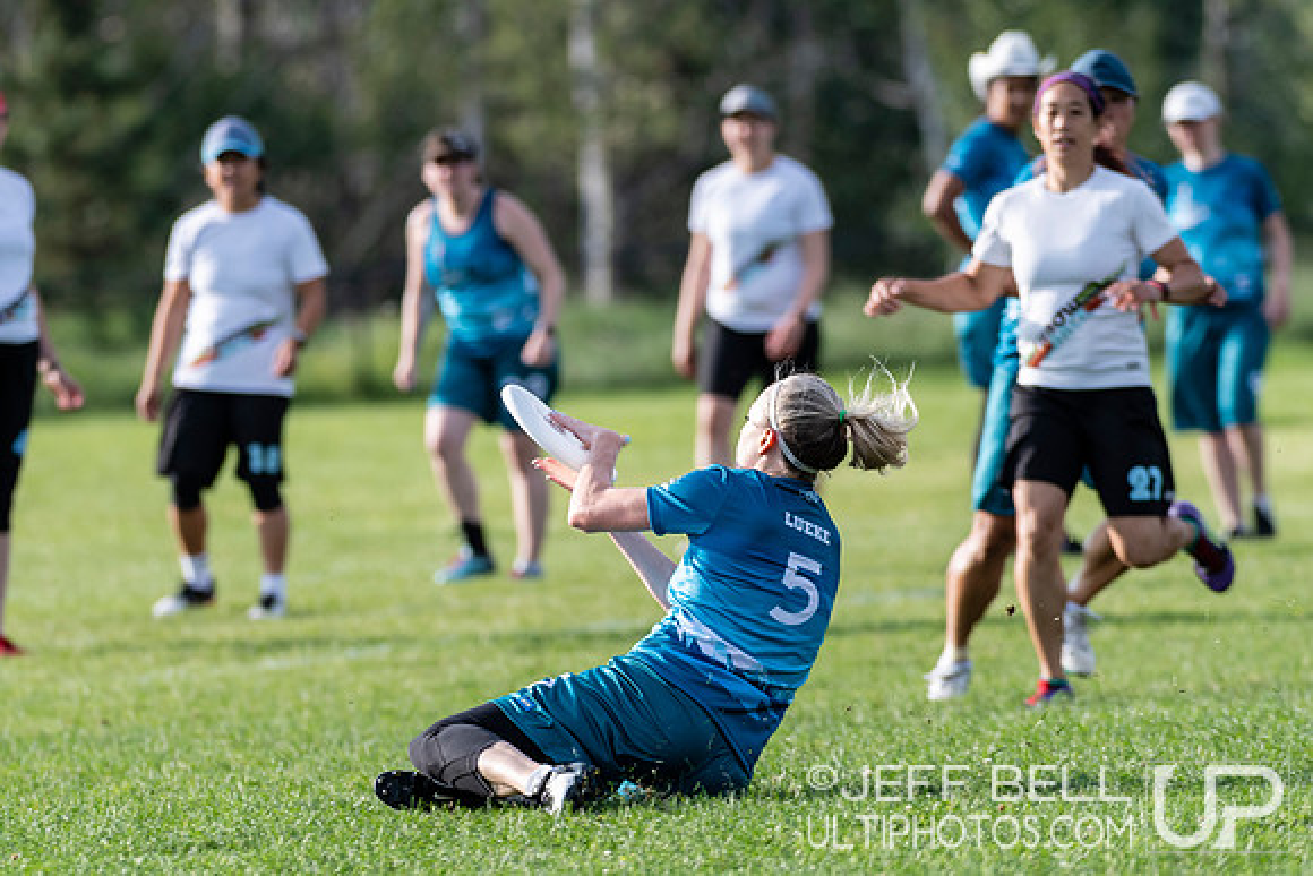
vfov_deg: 2.6
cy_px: 365
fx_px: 19359
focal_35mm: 531
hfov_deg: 3.9
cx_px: 570
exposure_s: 1/1000
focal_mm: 270
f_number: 4
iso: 250
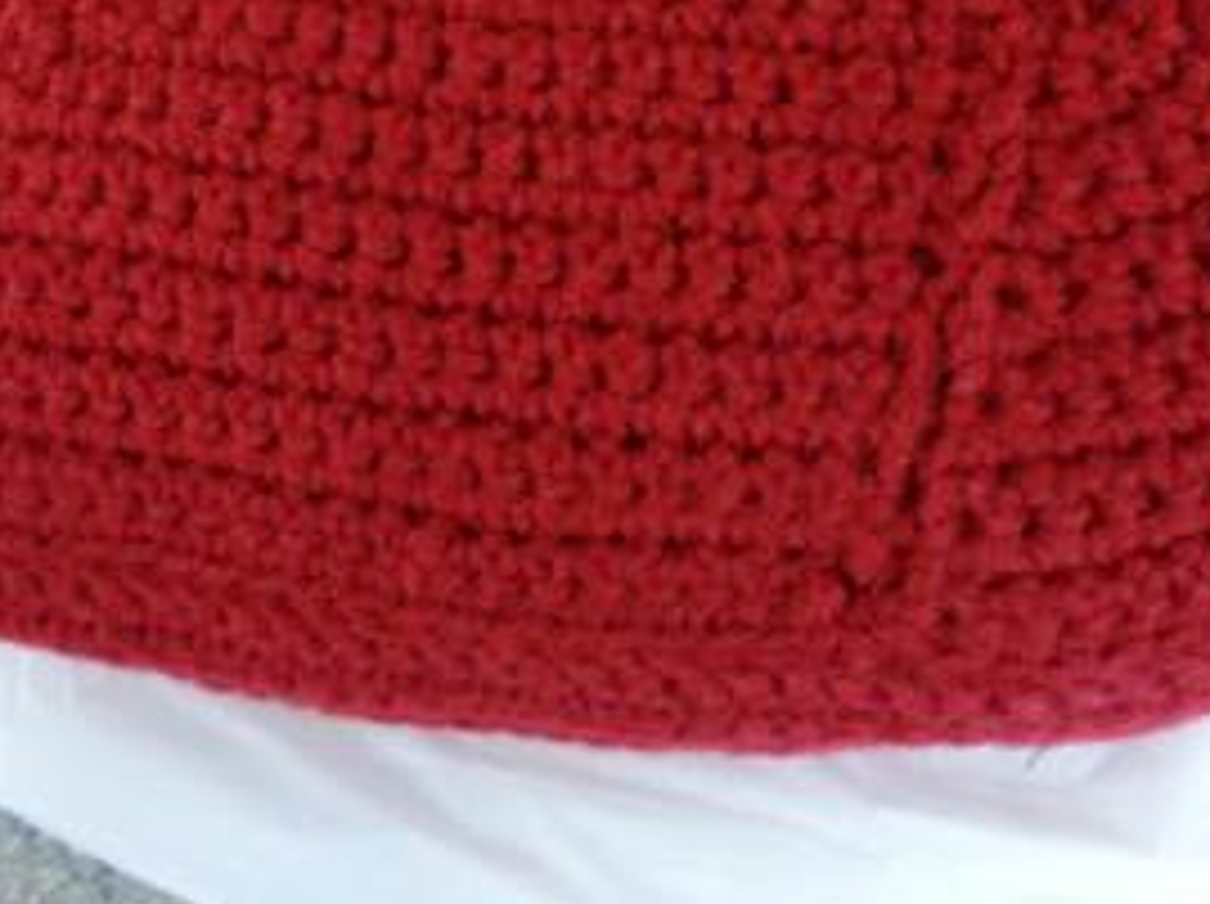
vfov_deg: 26.1
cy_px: 83
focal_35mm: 54
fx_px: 1885
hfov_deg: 35.6
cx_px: 598
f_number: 3.3
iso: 400
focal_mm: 5.2
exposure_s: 1/10
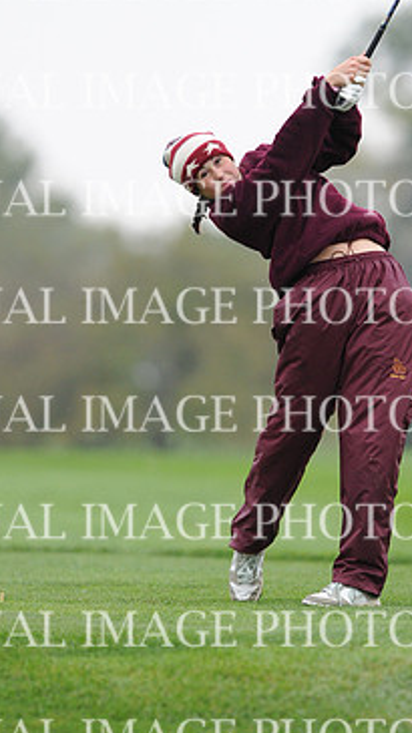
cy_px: 251
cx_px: 239
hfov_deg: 1.8
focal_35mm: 665
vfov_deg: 3.2
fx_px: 12930
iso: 1600
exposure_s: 1/2000
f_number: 4.5
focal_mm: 400
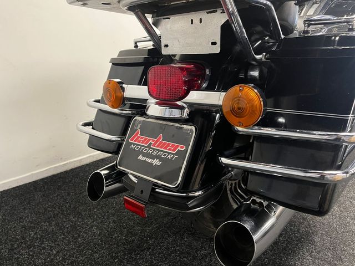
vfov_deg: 53.1
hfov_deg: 67.3
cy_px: 133
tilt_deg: -19.4
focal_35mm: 26
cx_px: 178
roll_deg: -3.0
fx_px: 267
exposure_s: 1/50
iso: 400
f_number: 1.6
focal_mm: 5.1
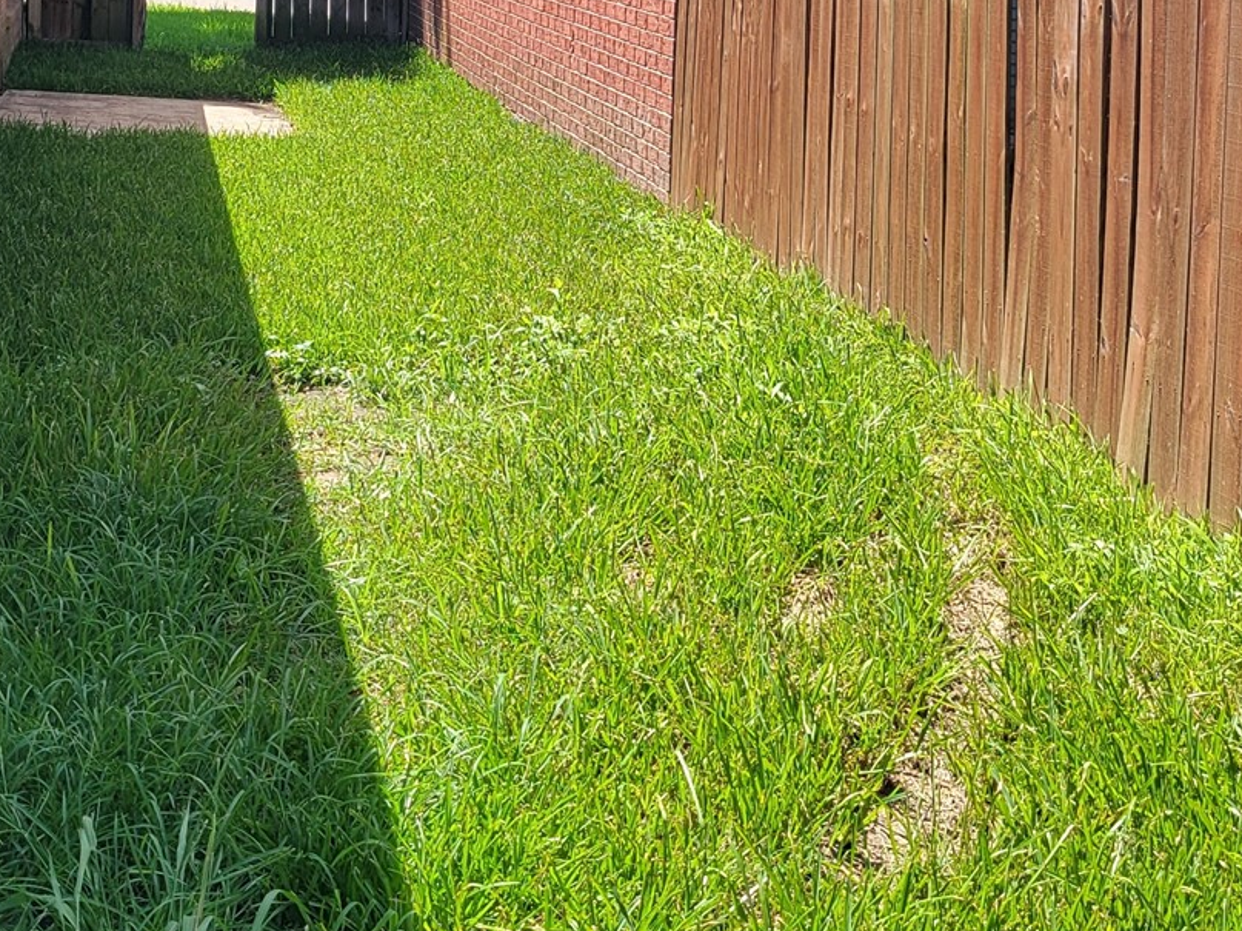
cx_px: 426
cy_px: 114
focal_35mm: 66
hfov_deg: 29.2
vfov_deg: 21.8
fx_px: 2368
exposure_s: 1/722
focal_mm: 5.4
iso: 40
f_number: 1.8
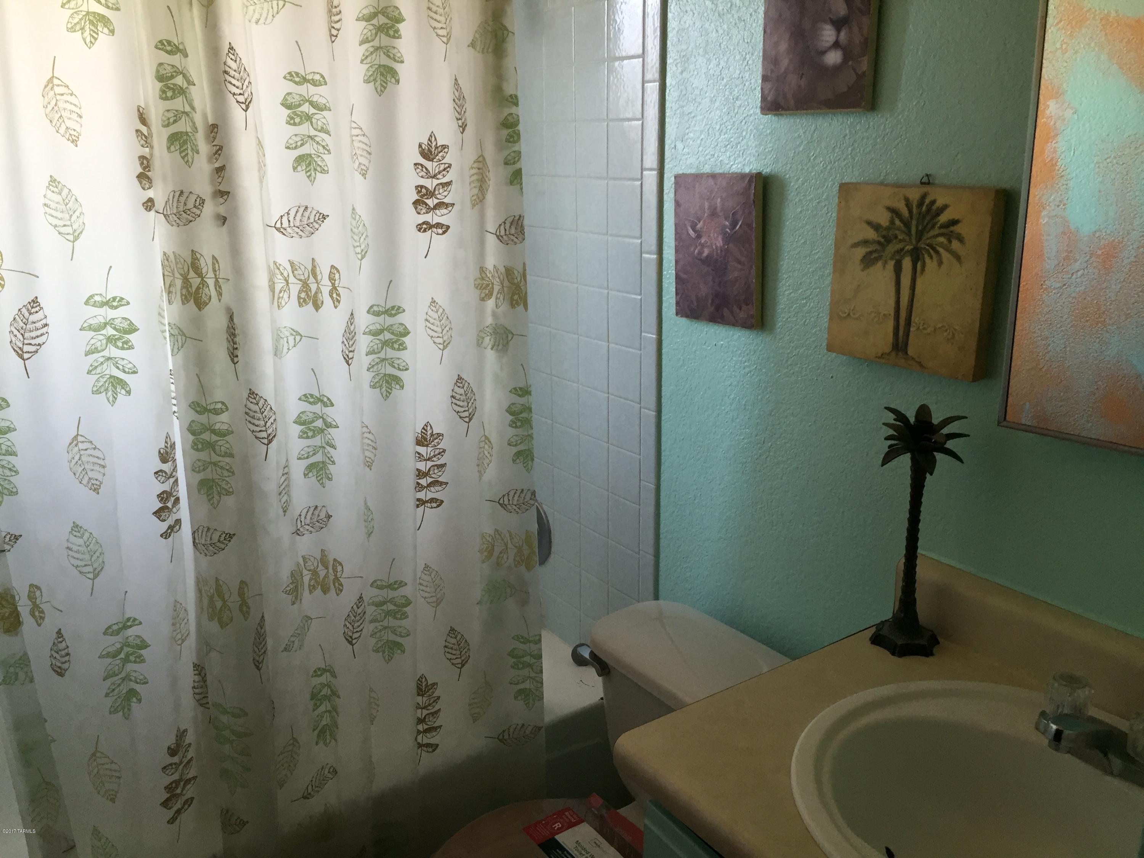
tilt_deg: -15.1
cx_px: 572
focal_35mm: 29
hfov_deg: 61.7
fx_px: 958
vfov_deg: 48.2
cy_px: 429
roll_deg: +0.0
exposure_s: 1/30
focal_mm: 4.15
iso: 80
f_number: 2.2
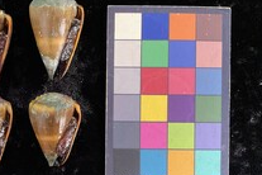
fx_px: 371
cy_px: 112
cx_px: 48
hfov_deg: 37.3
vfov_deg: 26.4
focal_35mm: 51
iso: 160
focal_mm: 3
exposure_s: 1/60
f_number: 1.8
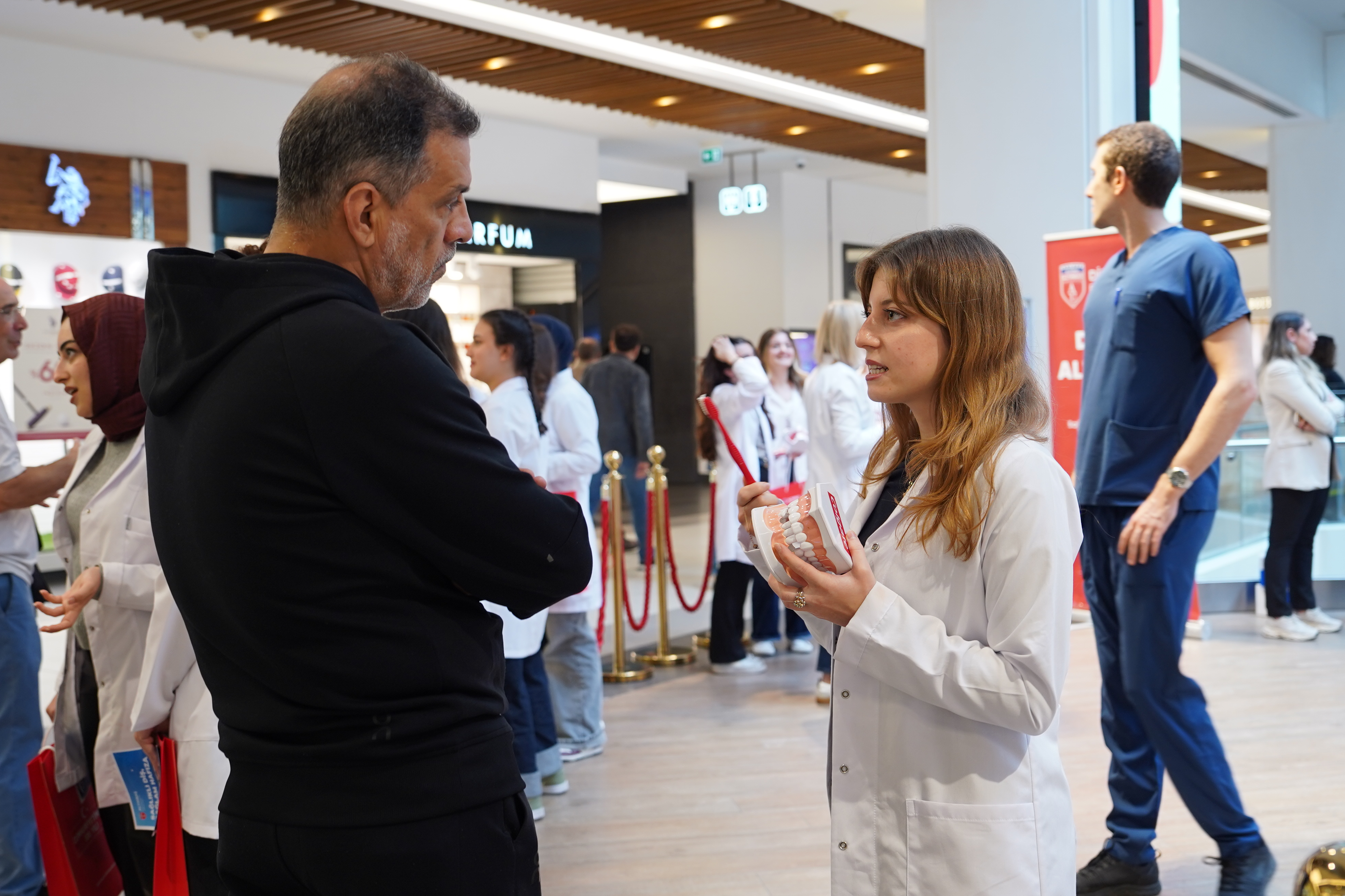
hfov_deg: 48.5
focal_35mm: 40
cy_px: 448
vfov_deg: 33.4
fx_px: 1494
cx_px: 672
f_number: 3.2
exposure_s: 1/50
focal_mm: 27
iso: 320
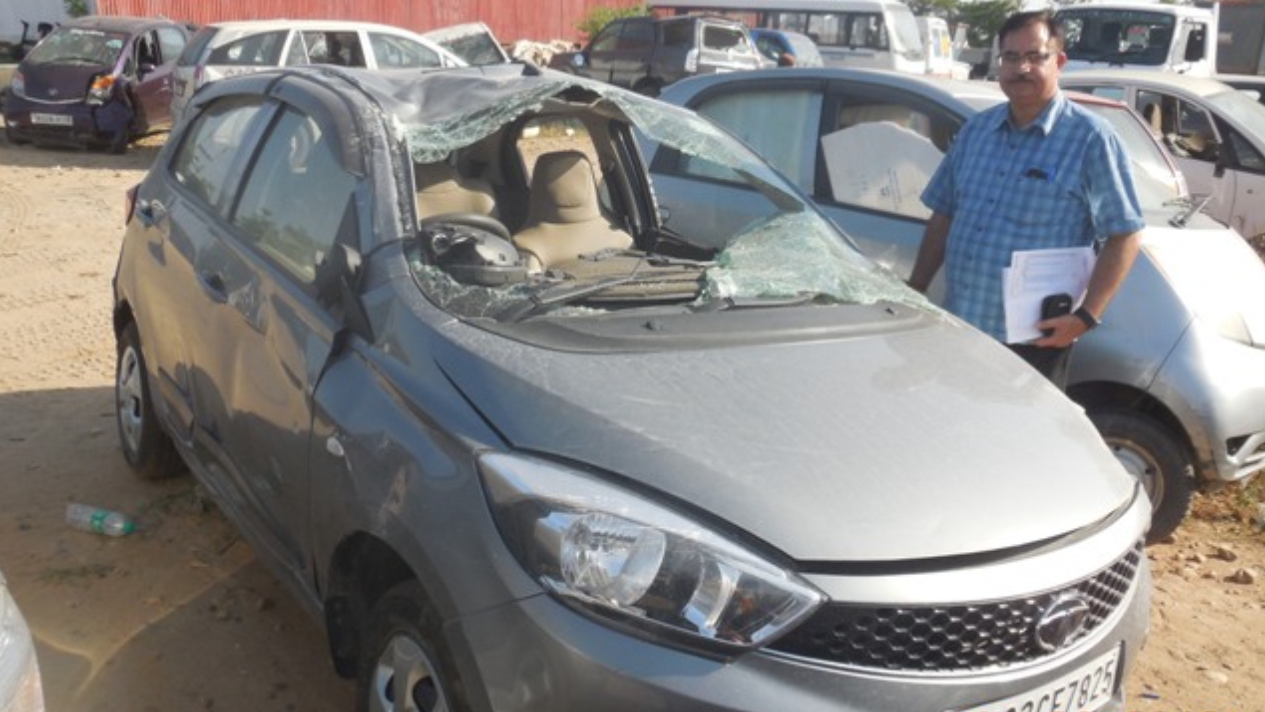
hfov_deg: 59.5
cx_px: 634
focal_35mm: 33
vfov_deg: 35.7
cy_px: 343
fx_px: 1107
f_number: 3.2
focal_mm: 5.3
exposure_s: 1/800
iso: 125
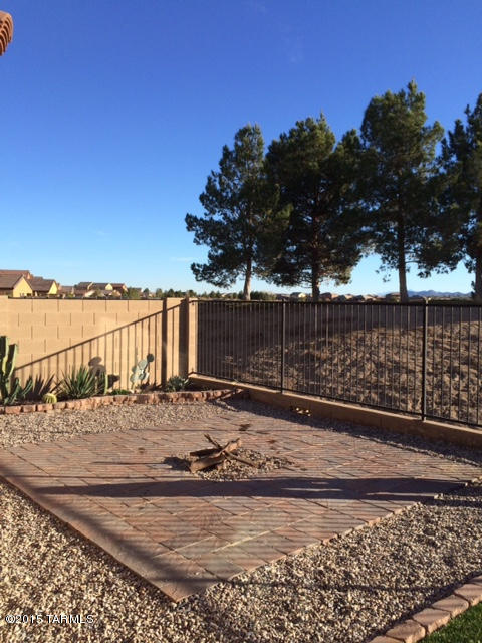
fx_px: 538
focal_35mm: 29
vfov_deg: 61.7
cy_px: 322
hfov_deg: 48.2
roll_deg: -0.1
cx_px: 241
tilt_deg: -2.7
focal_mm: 4.15
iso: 32
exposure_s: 1/1368
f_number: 2.2
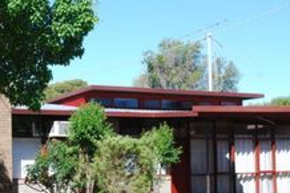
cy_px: 115
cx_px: 28
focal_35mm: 97
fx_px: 781
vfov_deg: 14.1
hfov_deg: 20.6
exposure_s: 1/320
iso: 400
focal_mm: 30
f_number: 9
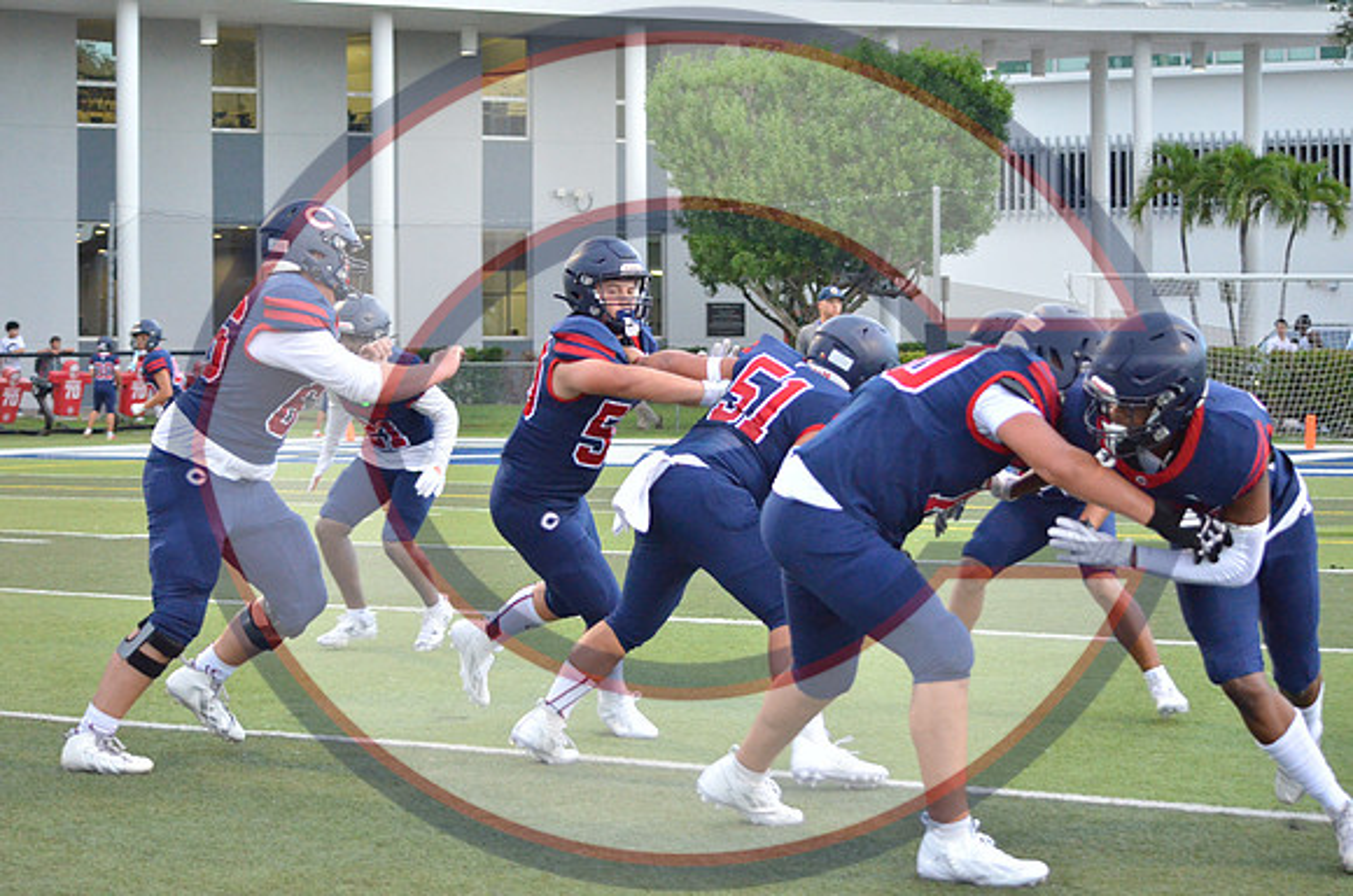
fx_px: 3094
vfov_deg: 16.5
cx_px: 676
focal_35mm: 82
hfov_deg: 24.7
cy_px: 448
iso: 3200
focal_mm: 55
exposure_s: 1/500
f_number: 4.5
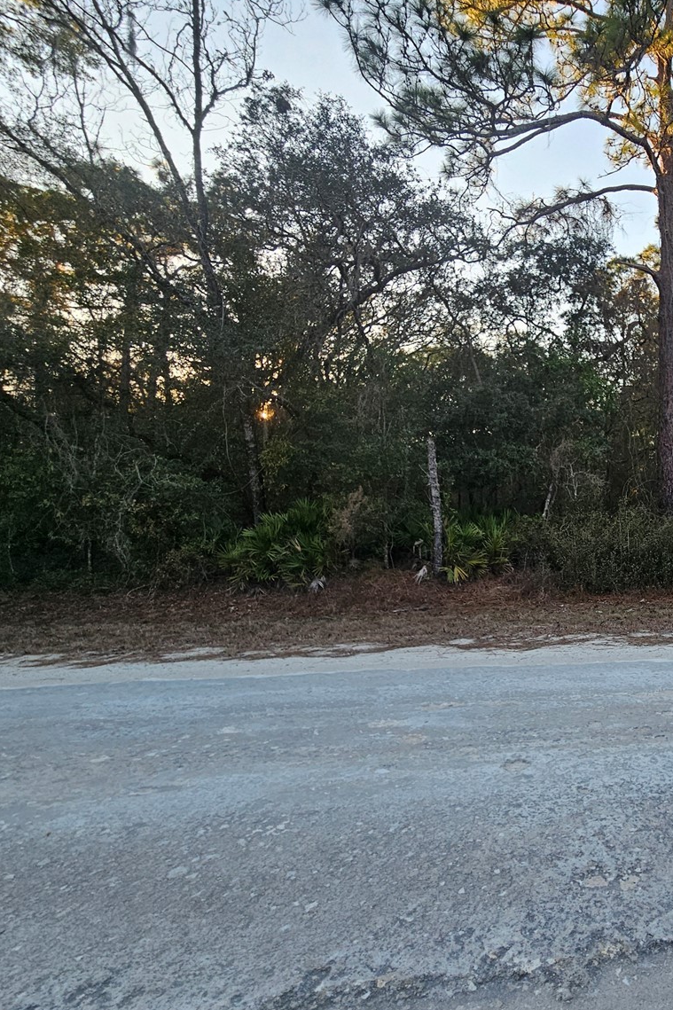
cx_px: 592
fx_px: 533
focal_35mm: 19
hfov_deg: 56.6
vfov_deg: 86.9
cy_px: 520
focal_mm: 2.2
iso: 50
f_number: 2.2
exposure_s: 1/224
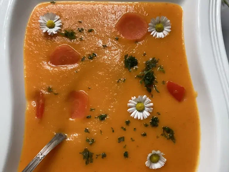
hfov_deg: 58.4
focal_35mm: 31
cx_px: 114
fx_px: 205
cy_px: 86
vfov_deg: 45.4
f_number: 2.4
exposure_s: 1/60
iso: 100
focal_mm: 3.3
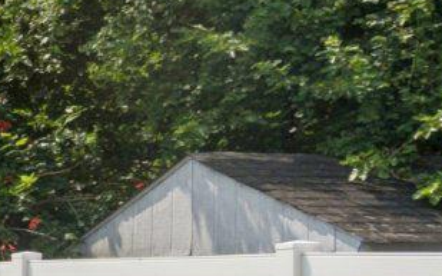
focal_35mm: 111
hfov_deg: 10.4
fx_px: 1341
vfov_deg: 11.6
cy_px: 307
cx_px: -1001
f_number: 8
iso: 100
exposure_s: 1/400
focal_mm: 11
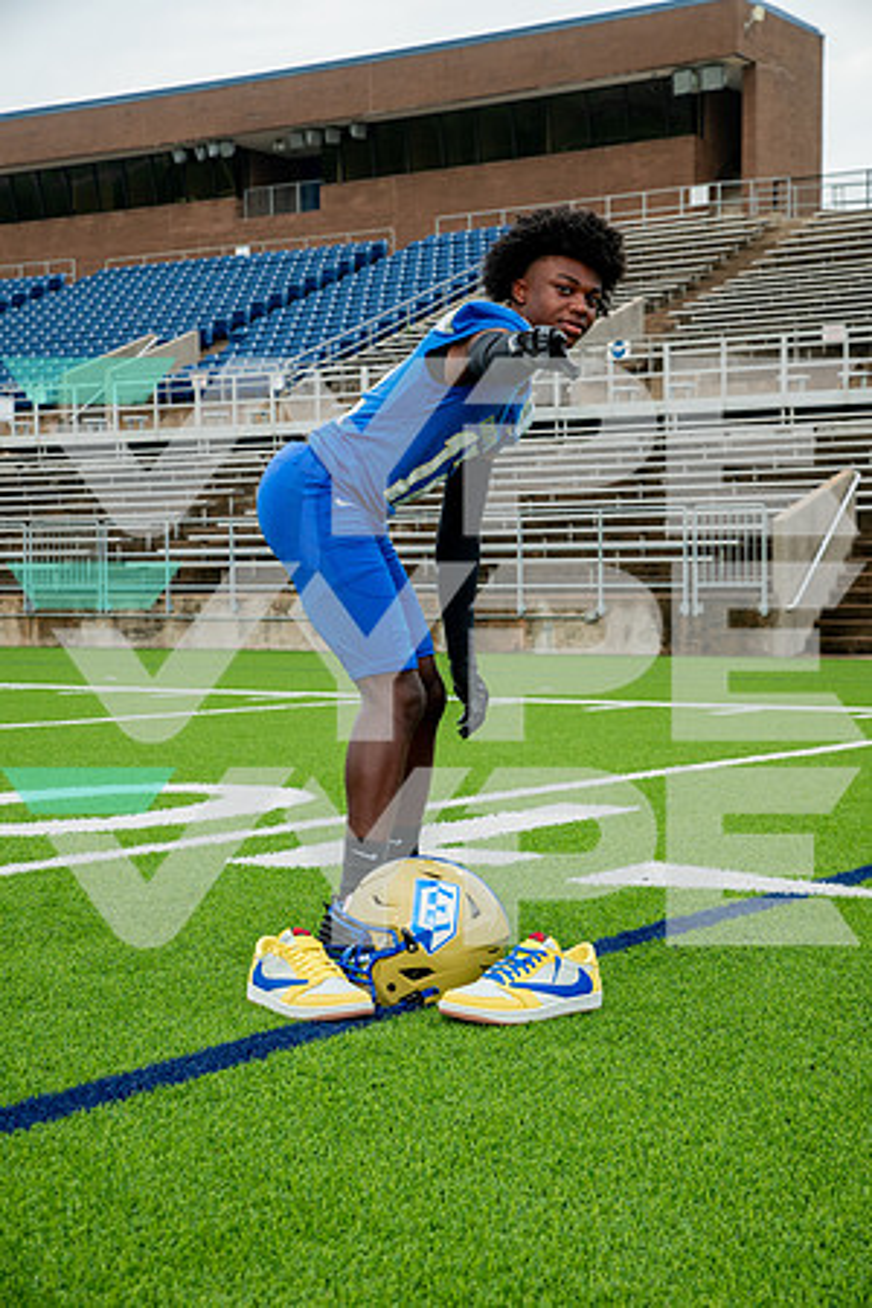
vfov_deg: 33.4
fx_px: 2180
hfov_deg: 22.6
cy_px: 654
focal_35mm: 60
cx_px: 436
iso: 200
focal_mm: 60
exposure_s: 1/320
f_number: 7.1
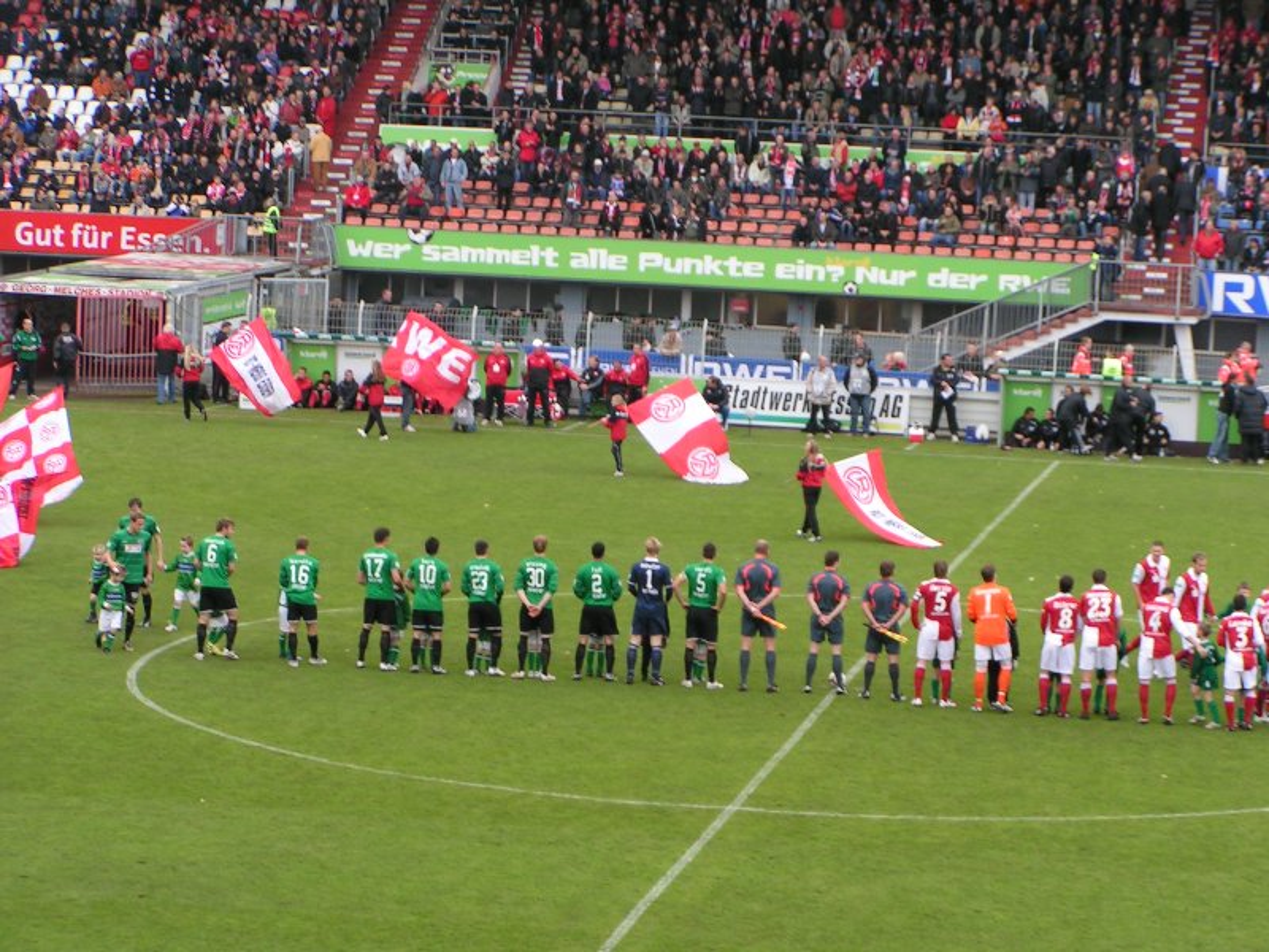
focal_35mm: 119
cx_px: 634
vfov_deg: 12.5
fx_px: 4362
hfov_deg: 16.6
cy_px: 476
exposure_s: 1/125
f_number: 4
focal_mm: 18.2
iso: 50
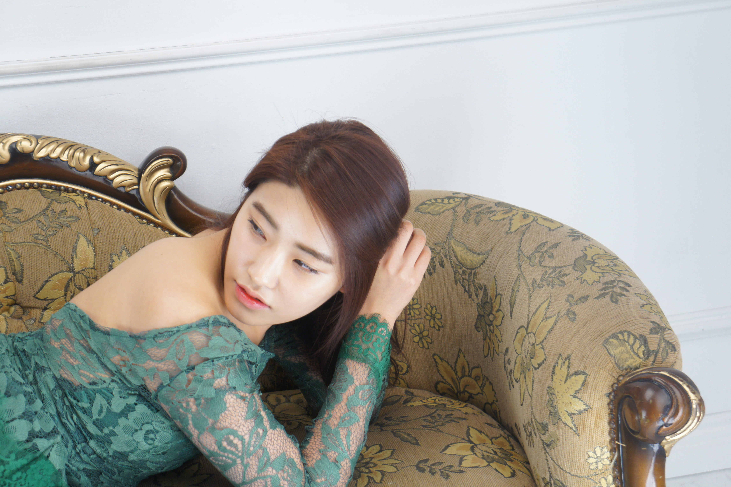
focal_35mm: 82
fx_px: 1674
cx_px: 366
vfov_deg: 16.5
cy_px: 244
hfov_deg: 24.6
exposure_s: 1/100
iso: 400
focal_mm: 55
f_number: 5.6
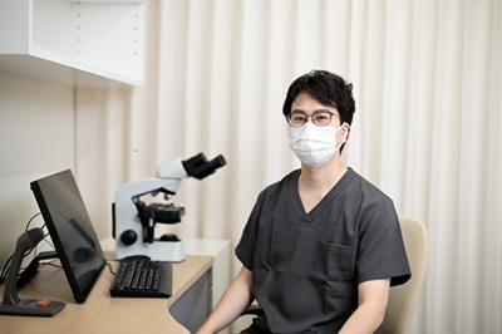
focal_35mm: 50
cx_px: 251
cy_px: 167
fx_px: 697
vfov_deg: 26.9
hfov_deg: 39.6
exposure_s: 1/125
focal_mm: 50
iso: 160
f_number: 1.6
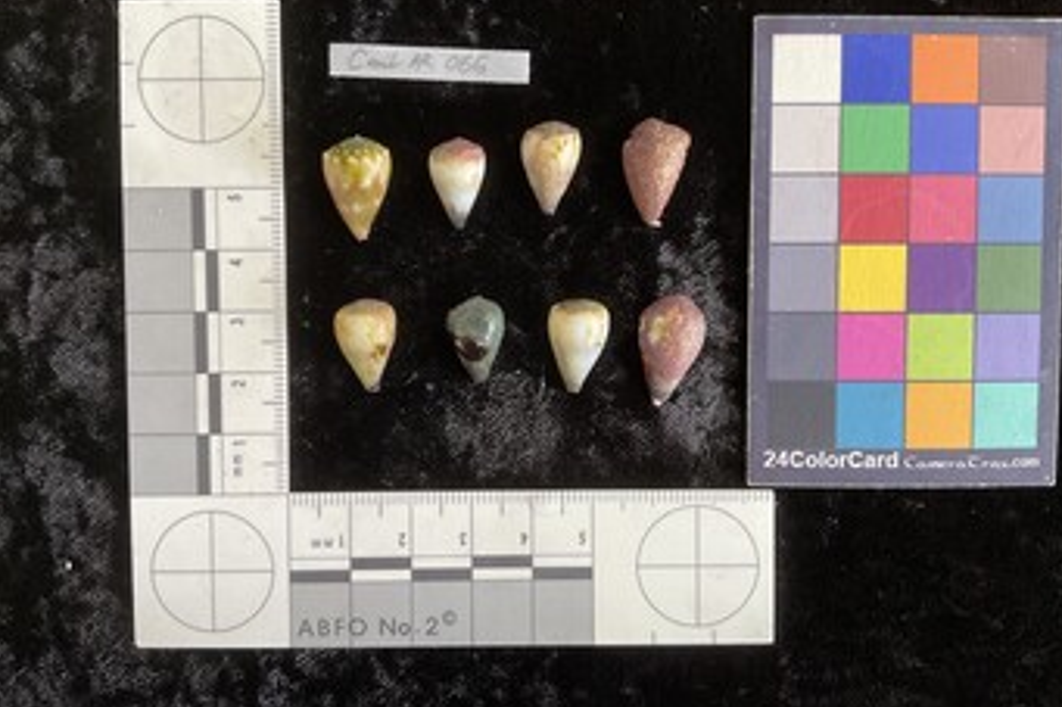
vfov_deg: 42.2
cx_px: 539
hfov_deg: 60.3
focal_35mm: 31
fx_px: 914
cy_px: 319
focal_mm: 3
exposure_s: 1/60
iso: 100
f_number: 1.8
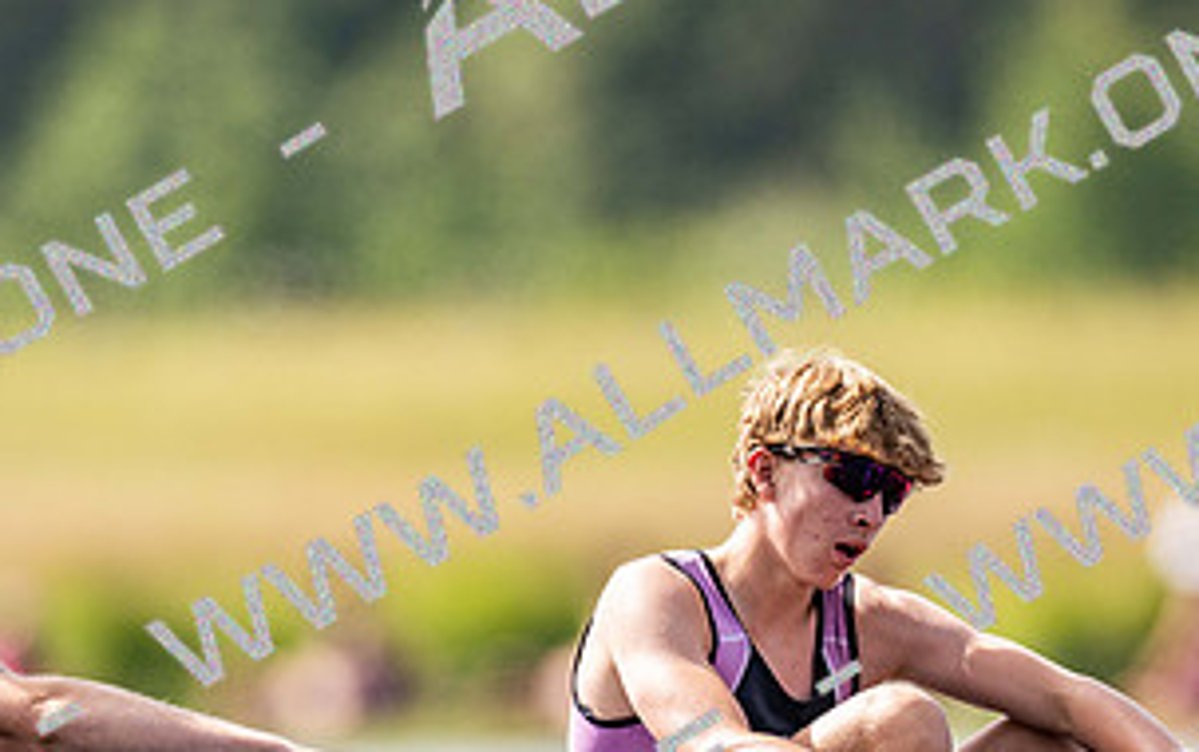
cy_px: 699
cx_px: 637
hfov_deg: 1.8
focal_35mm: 1169
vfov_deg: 1.1
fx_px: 38234
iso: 200
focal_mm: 600
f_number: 4
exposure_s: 1/2500
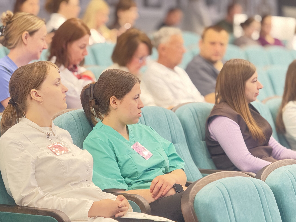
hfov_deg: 16.4
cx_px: 148
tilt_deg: -1.7
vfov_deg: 12.3
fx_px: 1026
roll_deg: +0.6
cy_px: 111
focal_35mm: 120
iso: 800
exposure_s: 1/33
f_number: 2.8
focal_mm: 15.66
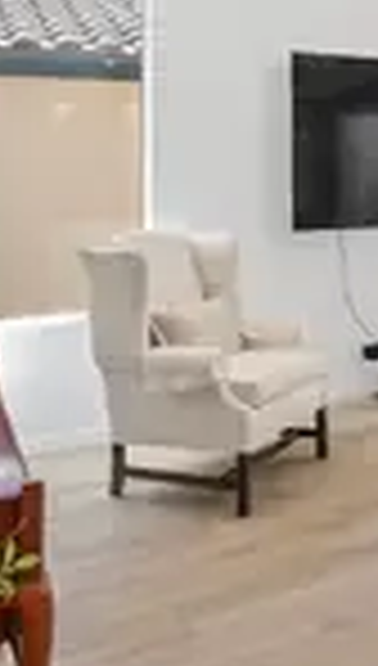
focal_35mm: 48
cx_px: 490
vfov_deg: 41.2
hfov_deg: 22.5
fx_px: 850
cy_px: 146
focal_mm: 17
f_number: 8
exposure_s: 1/5
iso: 400
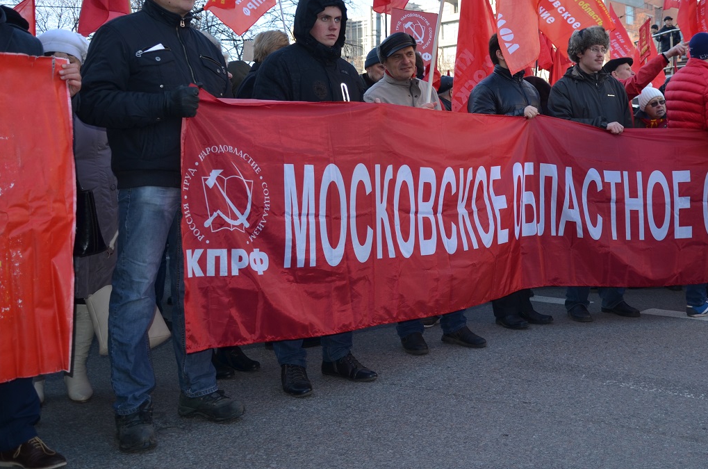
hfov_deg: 42.0
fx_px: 897
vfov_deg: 29.0
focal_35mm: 46
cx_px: 512
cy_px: 141
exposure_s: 1/200
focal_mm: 21
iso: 110
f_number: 3.8
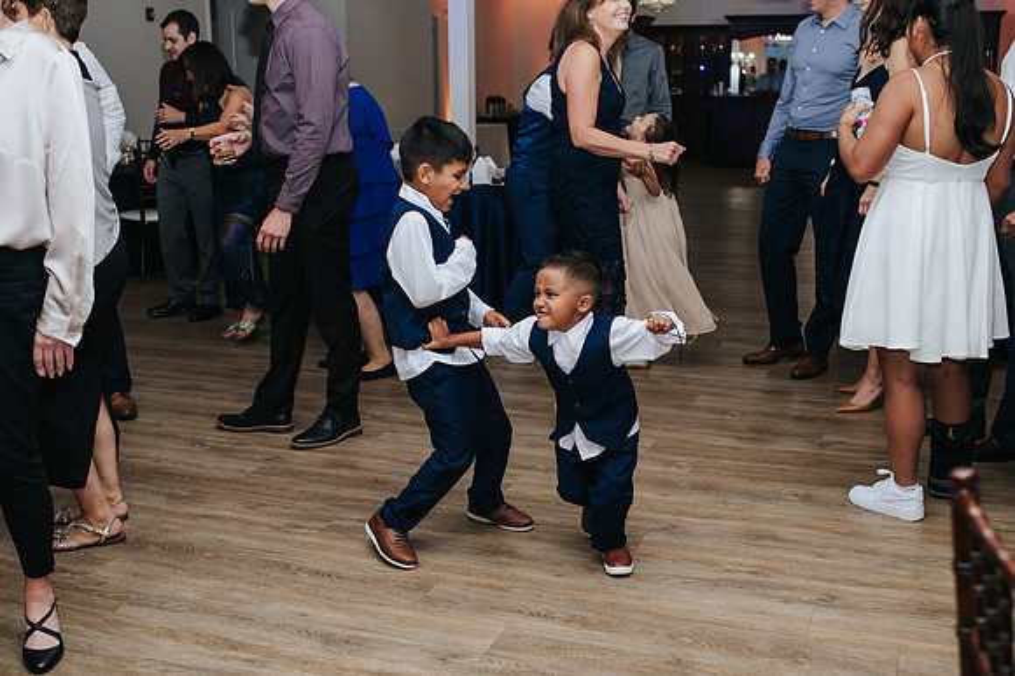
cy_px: 399
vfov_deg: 32.3
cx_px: 508
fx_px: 1164
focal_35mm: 41
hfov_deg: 47.1
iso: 800
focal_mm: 35
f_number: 3.2
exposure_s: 1/200
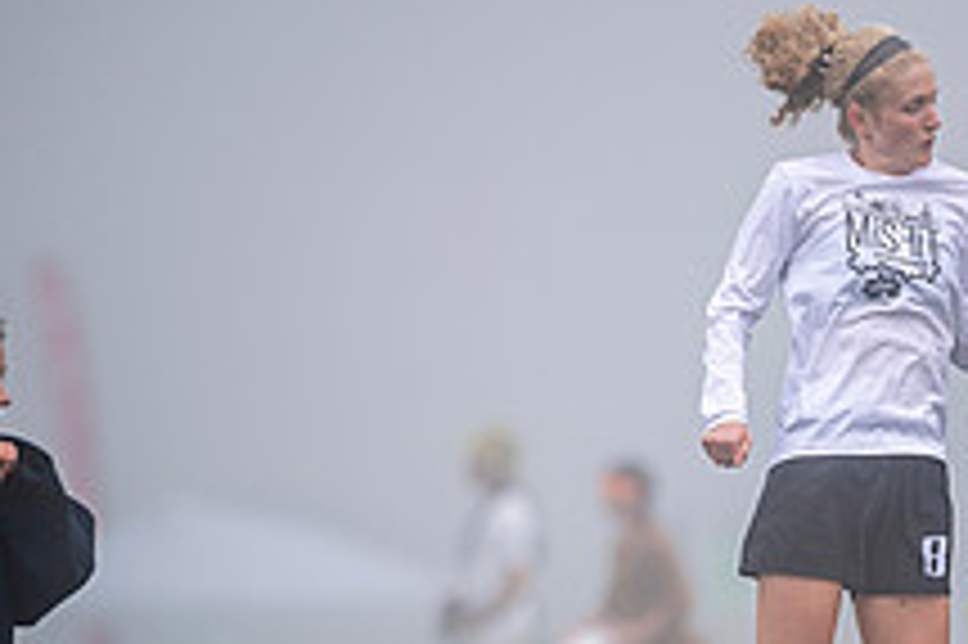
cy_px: 624
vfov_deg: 1.9
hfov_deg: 2.8
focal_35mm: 730
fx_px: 19613
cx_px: 837
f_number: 2.8
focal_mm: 270
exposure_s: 1/800
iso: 100
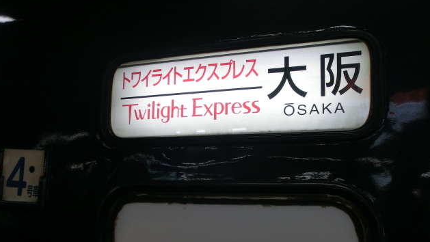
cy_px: 151
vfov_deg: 28.9
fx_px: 468
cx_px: 215
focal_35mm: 41
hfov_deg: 49.4
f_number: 3.9
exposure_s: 1/60
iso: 160
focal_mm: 6.61
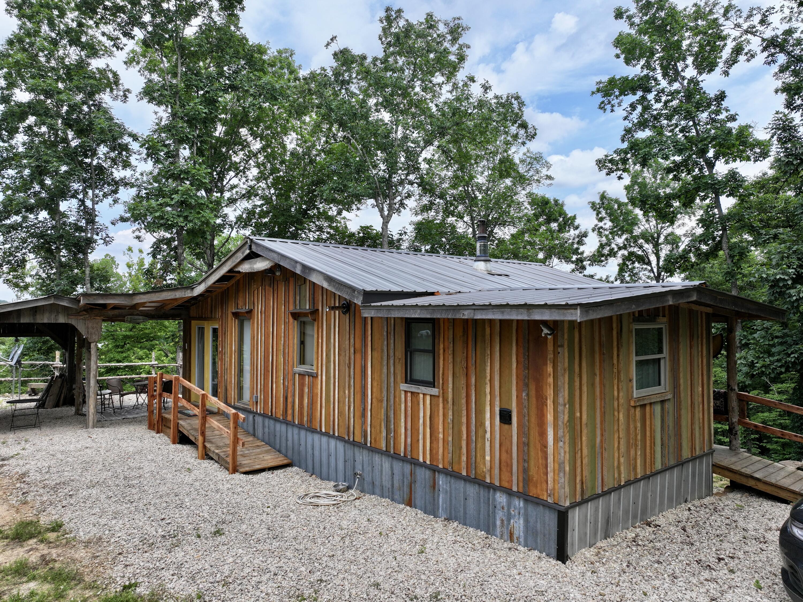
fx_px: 556
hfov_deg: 71.6
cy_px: 301
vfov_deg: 56.8
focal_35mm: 24
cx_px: 402
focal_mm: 12.29
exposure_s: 1/2000
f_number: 2.8
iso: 230
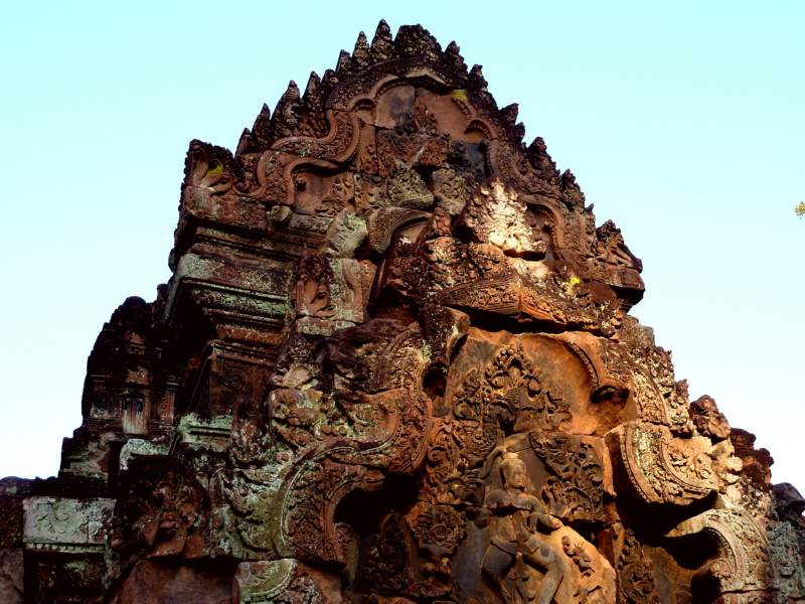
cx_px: 402
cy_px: 302
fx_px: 1116
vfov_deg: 30.3
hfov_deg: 39.7
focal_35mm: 48
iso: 80
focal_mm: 7.9
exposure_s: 1/125
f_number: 4
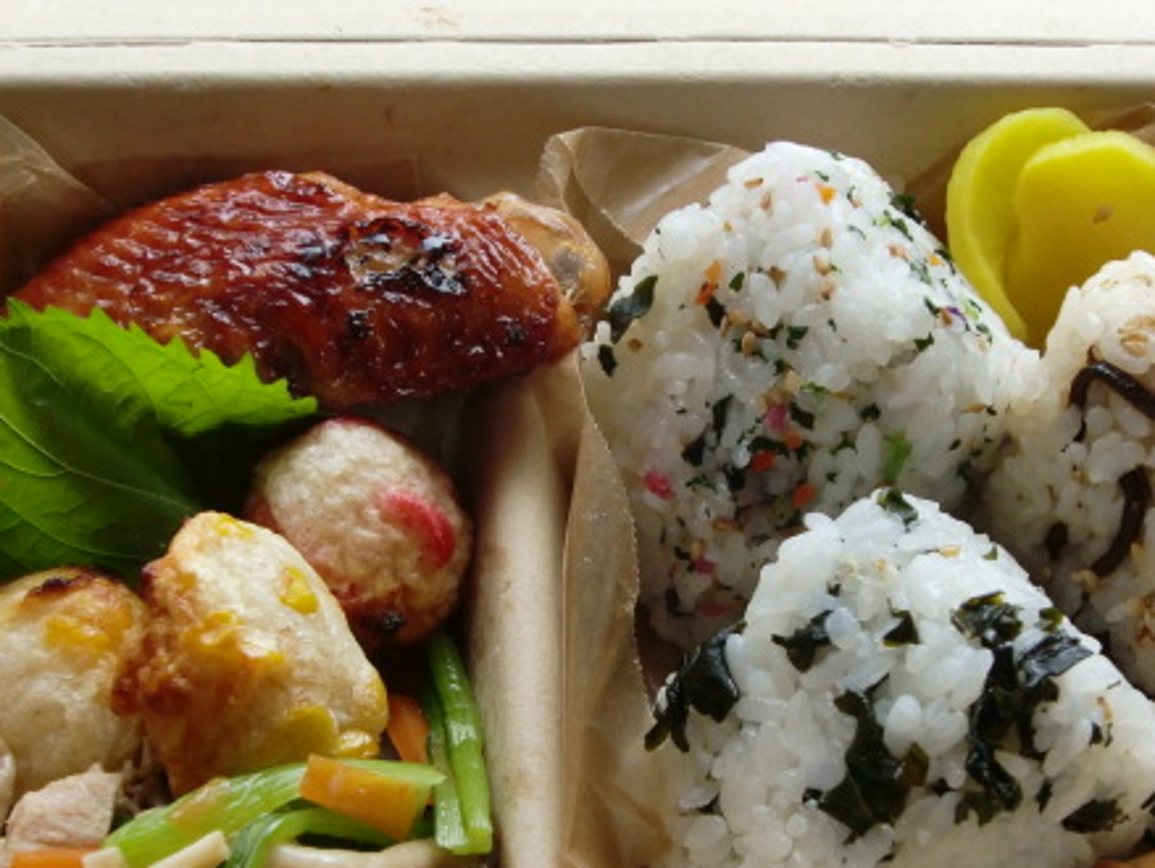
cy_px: 529
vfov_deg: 21.9
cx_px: 658
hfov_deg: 28.9
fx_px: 2237
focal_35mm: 67
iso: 200
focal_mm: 8.2
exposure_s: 1/60
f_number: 3.3
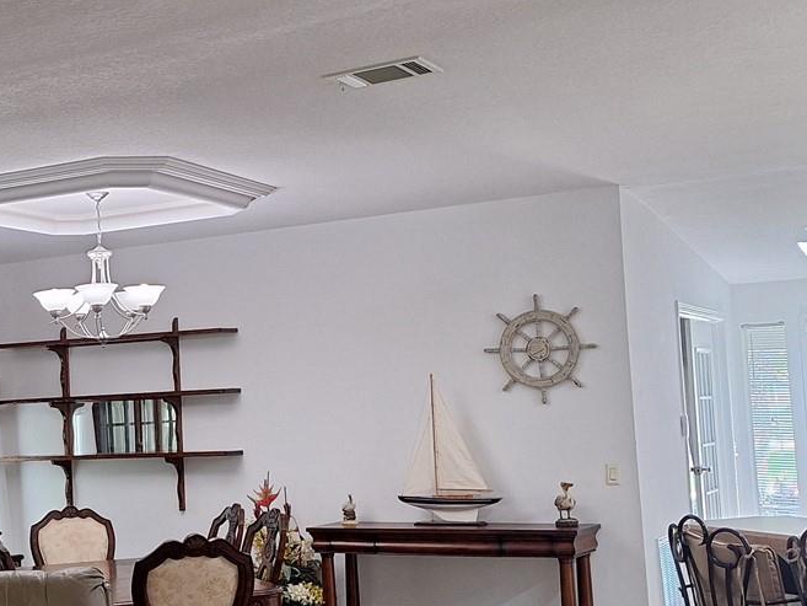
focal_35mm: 56
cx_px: 139
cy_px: 342
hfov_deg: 33.2
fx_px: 1306
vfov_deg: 26.1
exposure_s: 1/40
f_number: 1.8
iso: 100
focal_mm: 5.54
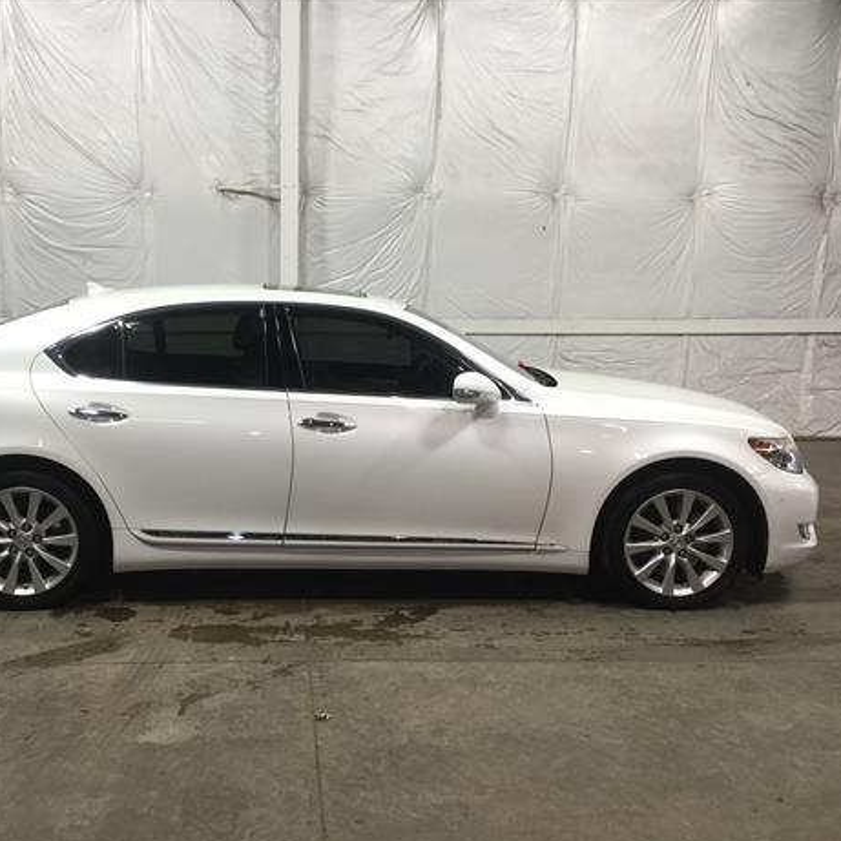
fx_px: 1044
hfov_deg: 43.5
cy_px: 429
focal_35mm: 38
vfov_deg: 43.9
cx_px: 314
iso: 50
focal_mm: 3.3
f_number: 2.4
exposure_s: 1/30
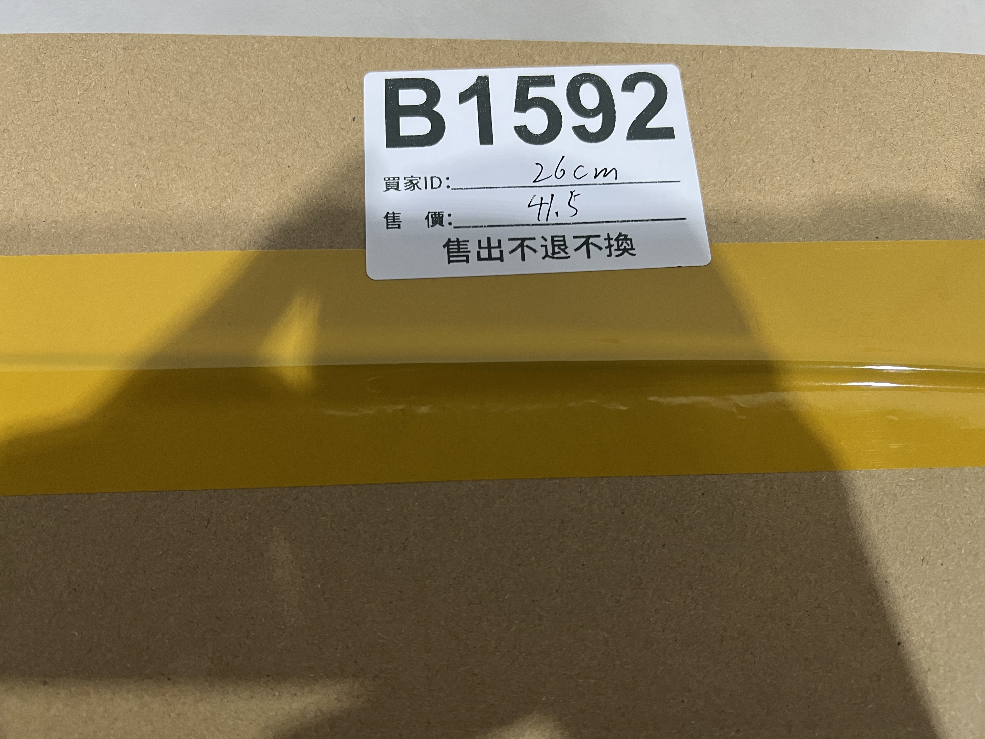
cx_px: 492
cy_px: 370
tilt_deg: -71.6
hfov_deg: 67.3
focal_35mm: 26
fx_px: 740
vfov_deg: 53.1
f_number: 1.5
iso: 200
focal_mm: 5.7
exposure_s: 1/50
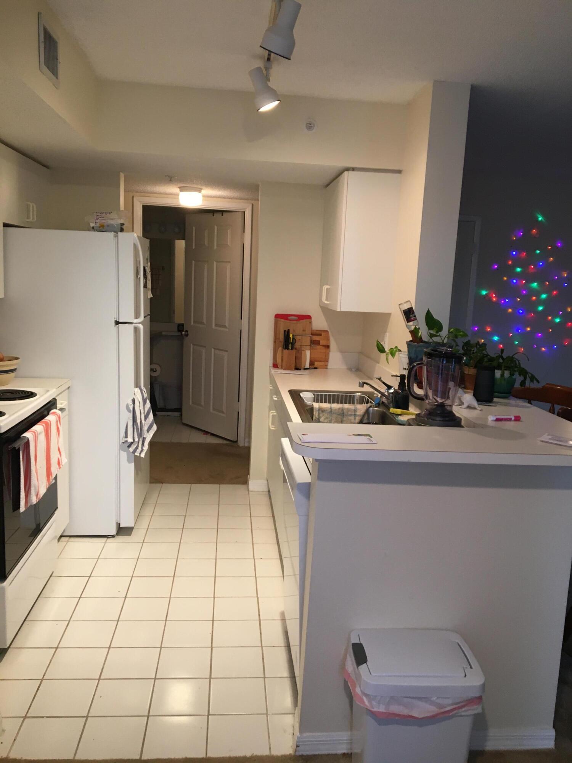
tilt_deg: -7.3
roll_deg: -3.8
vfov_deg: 61.7
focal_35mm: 29
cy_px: 382
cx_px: 286
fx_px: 639
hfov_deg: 48.2
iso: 64
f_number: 2.2
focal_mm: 4.15
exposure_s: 1/30
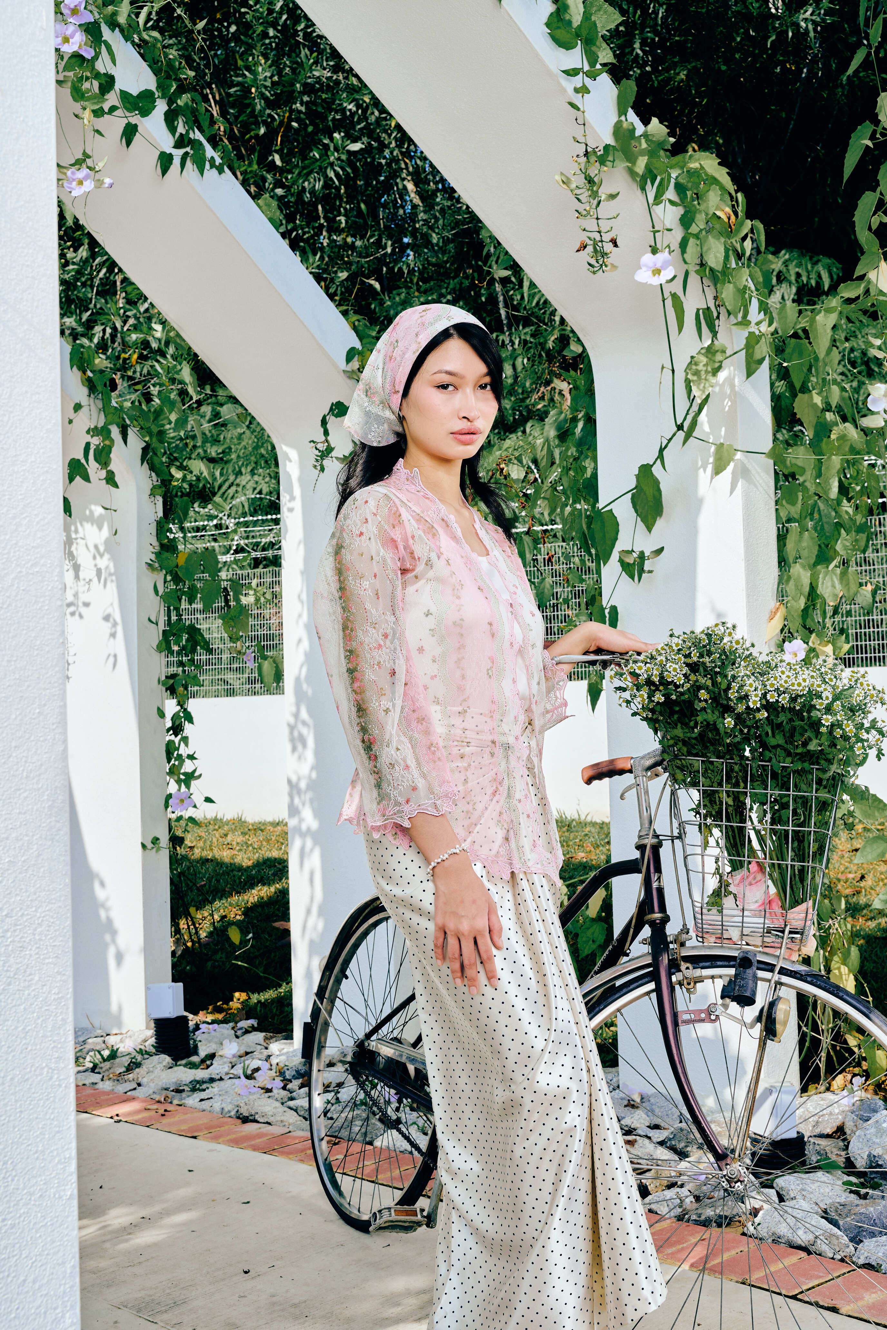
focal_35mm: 39
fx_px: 1441
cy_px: 665
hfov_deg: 34.2
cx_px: 444
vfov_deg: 49.6
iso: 125
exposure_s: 1/125
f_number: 10
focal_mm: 39
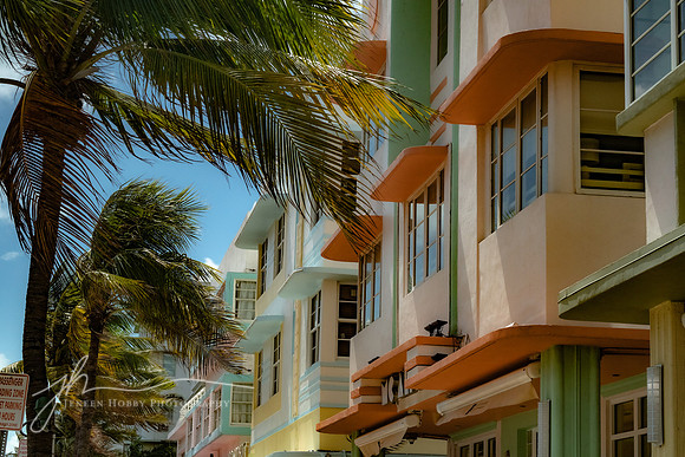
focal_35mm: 85
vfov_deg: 16.1
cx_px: 342
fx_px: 1618
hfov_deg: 23.9
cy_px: 228
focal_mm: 85
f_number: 8
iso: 1600
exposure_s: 1/6400
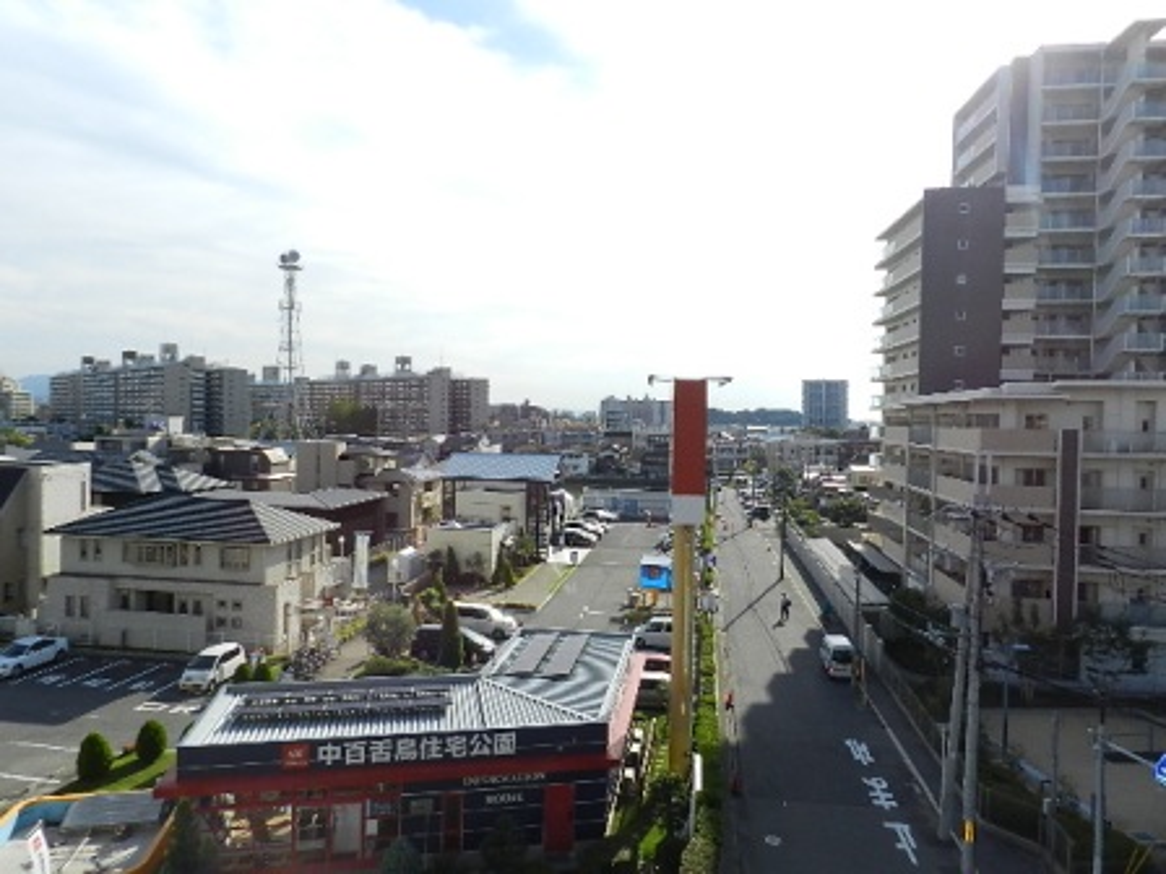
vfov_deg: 58.9
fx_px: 775
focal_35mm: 23
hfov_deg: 73.9
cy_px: 437
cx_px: 583
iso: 160
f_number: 4
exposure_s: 1/1000
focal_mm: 4
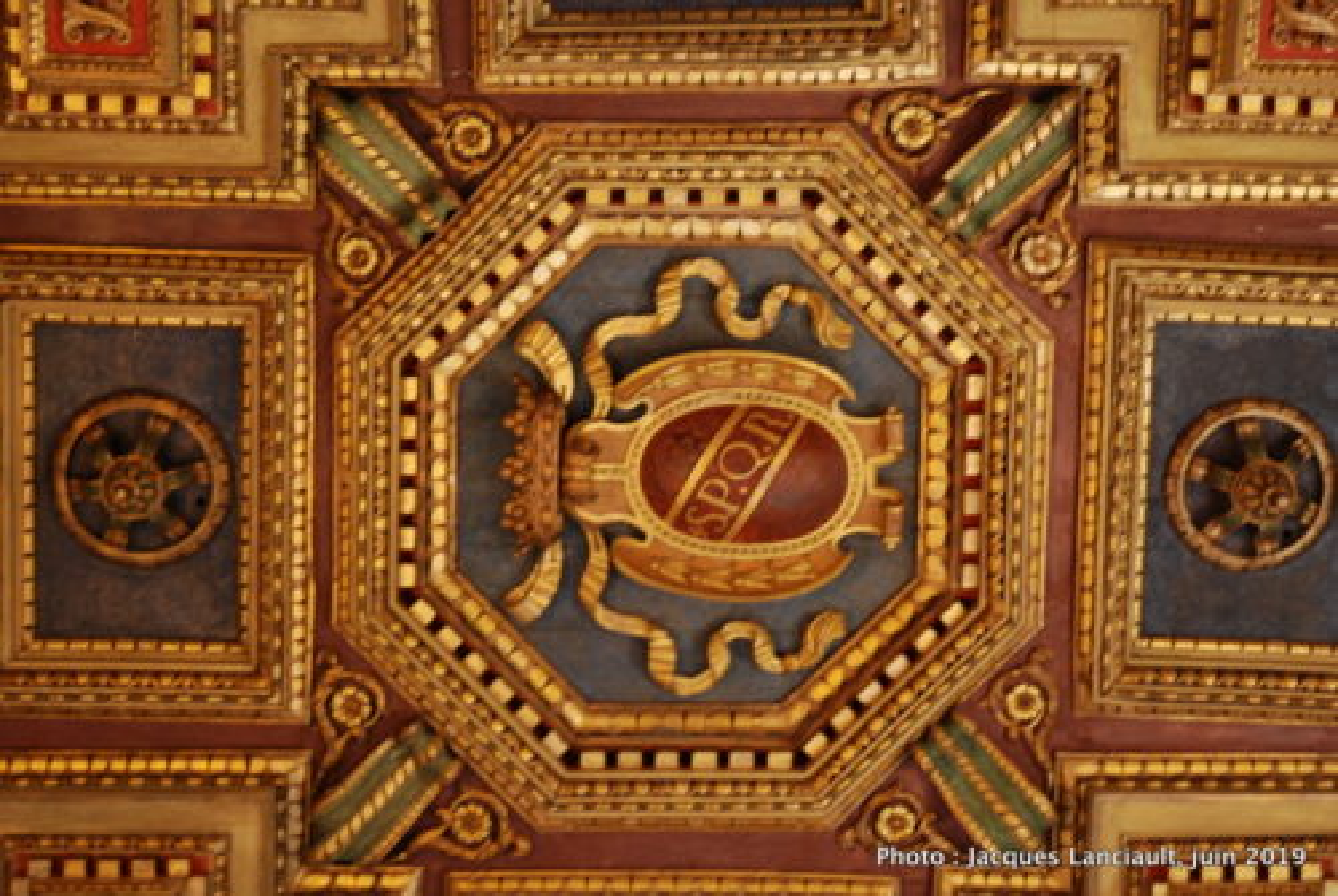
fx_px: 2457
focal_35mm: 66
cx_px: 669
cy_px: 448
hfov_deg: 30.5
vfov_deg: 20.7
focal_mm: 44
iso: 800
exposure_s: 1/15
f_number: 4.5
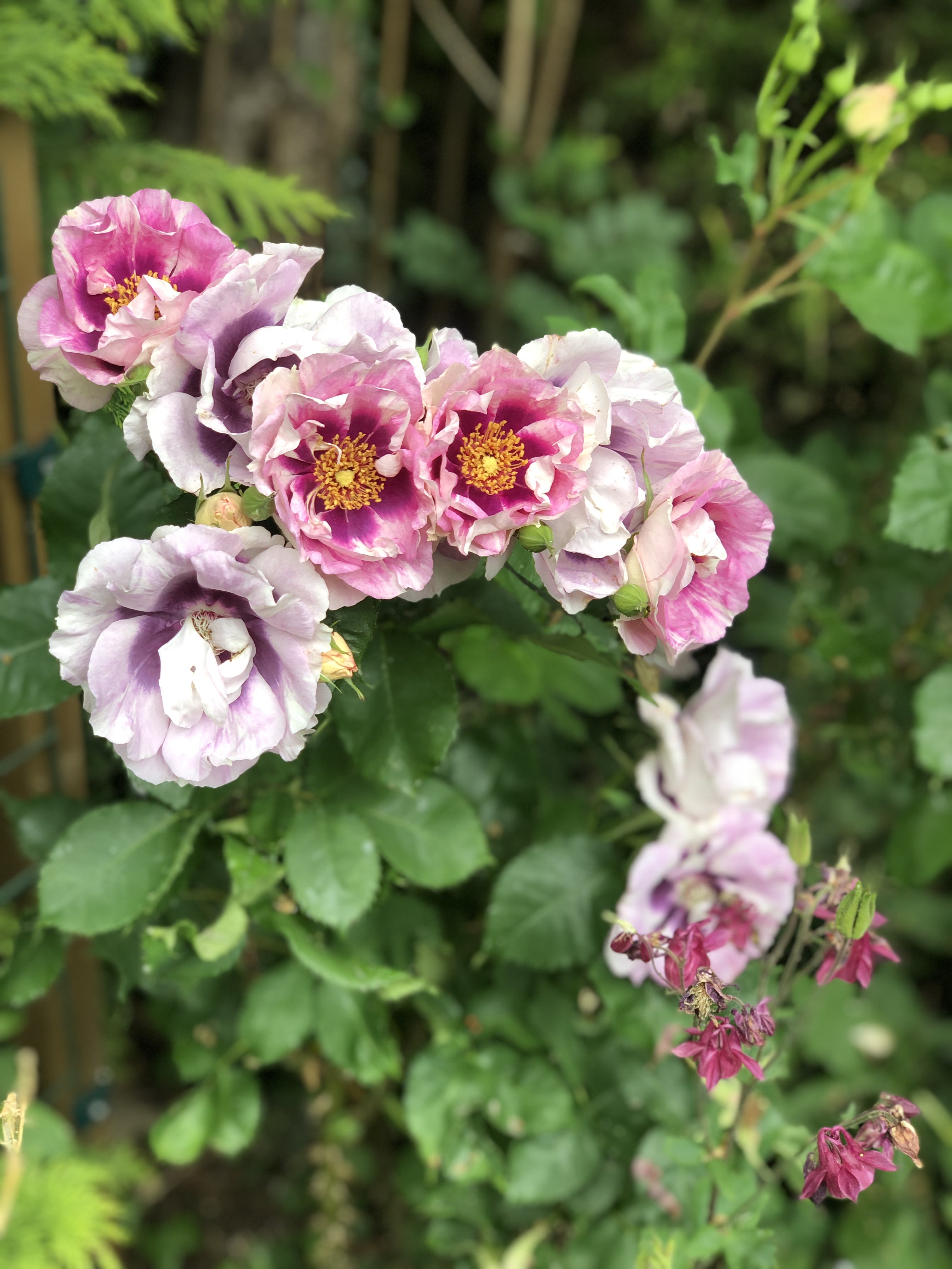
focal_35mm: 52
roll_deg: -0.6
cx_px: 476
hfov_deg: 28.0
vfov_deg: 36.8
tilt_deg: -28.9
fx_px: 1907
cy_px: 634
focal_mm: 6
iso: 20
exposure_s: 1/60
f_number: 2.4
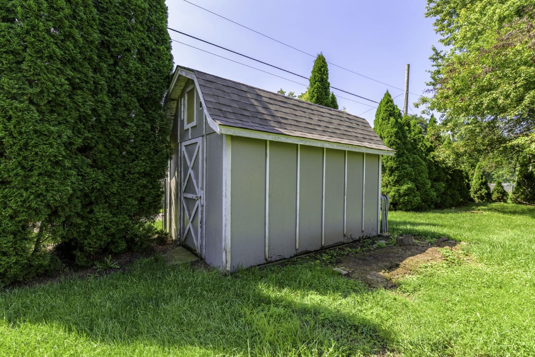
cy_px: 178
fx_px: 253
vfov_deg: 70.4
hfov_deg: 93.3
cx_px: 268
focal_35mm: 17
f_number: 8
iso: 100
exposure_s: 1/80
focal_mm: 17
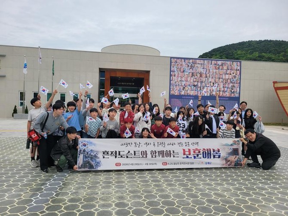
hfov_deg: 67.3
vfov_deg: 53.1
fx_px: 216
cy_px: 108
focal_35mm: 26
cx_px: 144
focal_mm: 5.4
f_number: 1.8
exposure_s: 1/2410
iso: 40
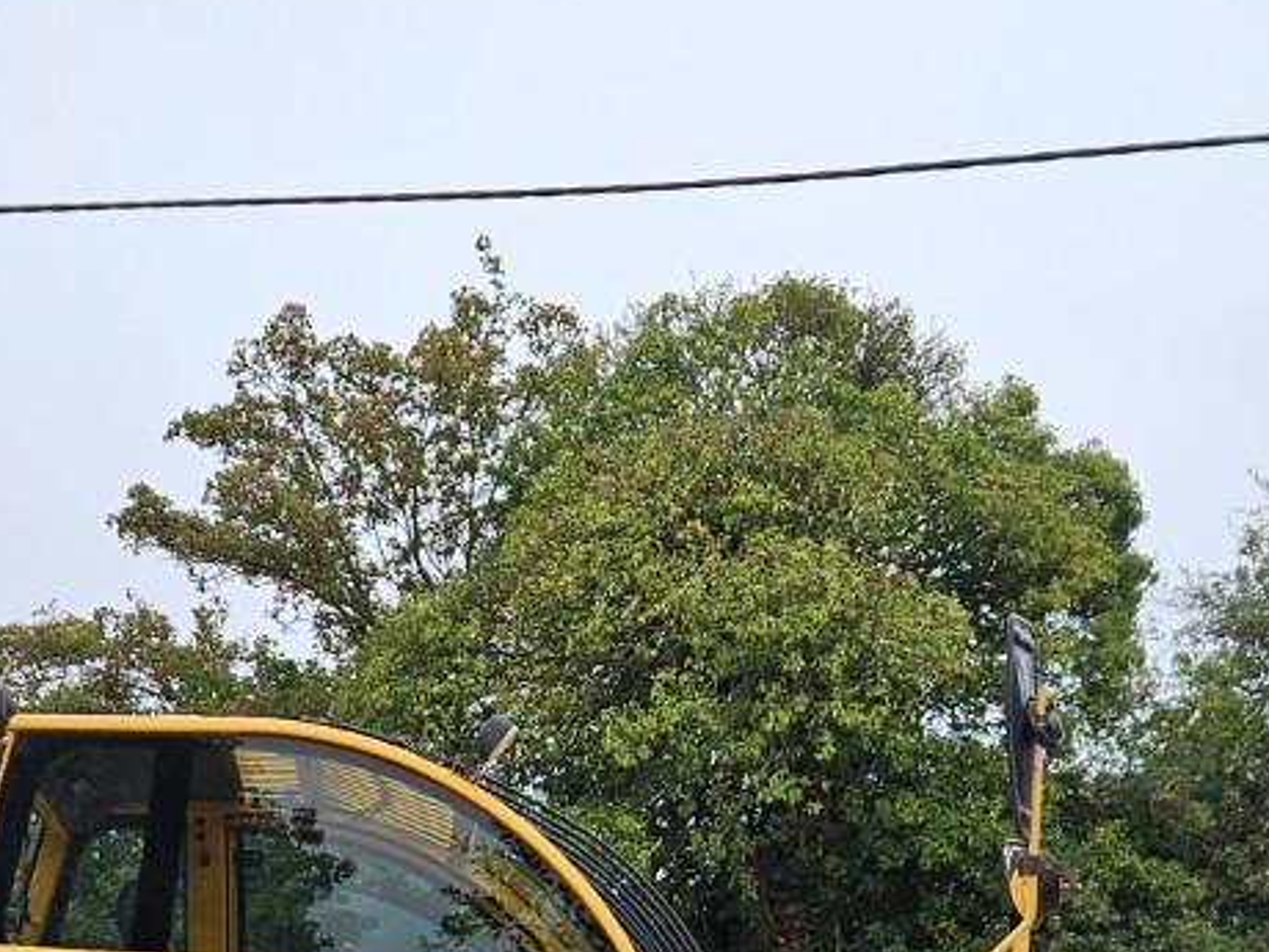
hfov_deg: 27.0
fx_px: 2639
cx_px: 560
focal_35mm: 72
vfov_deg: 18.8
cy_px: 1275
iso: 25
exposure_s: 1/418
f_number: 1.8
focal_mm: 5.4
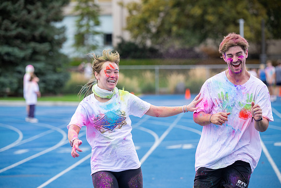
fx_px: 1132
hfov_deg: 14.2
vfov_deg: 9.5
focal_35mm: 145
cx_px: 140
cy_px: 94
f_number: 4
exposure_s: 1/640
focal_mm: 145
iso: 500
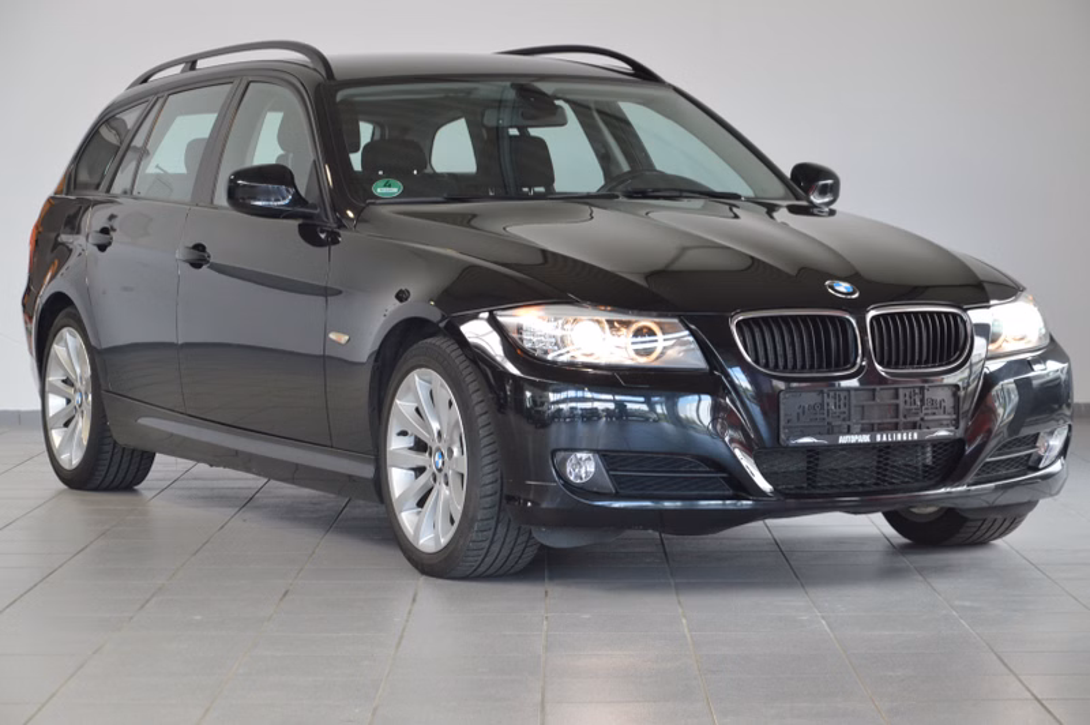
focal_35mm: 99
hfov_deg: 20.6
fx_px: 2995
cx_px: 545
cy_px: 362
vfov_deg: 13.8
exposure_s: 1/60
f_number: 5.3
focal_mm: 66
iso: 720
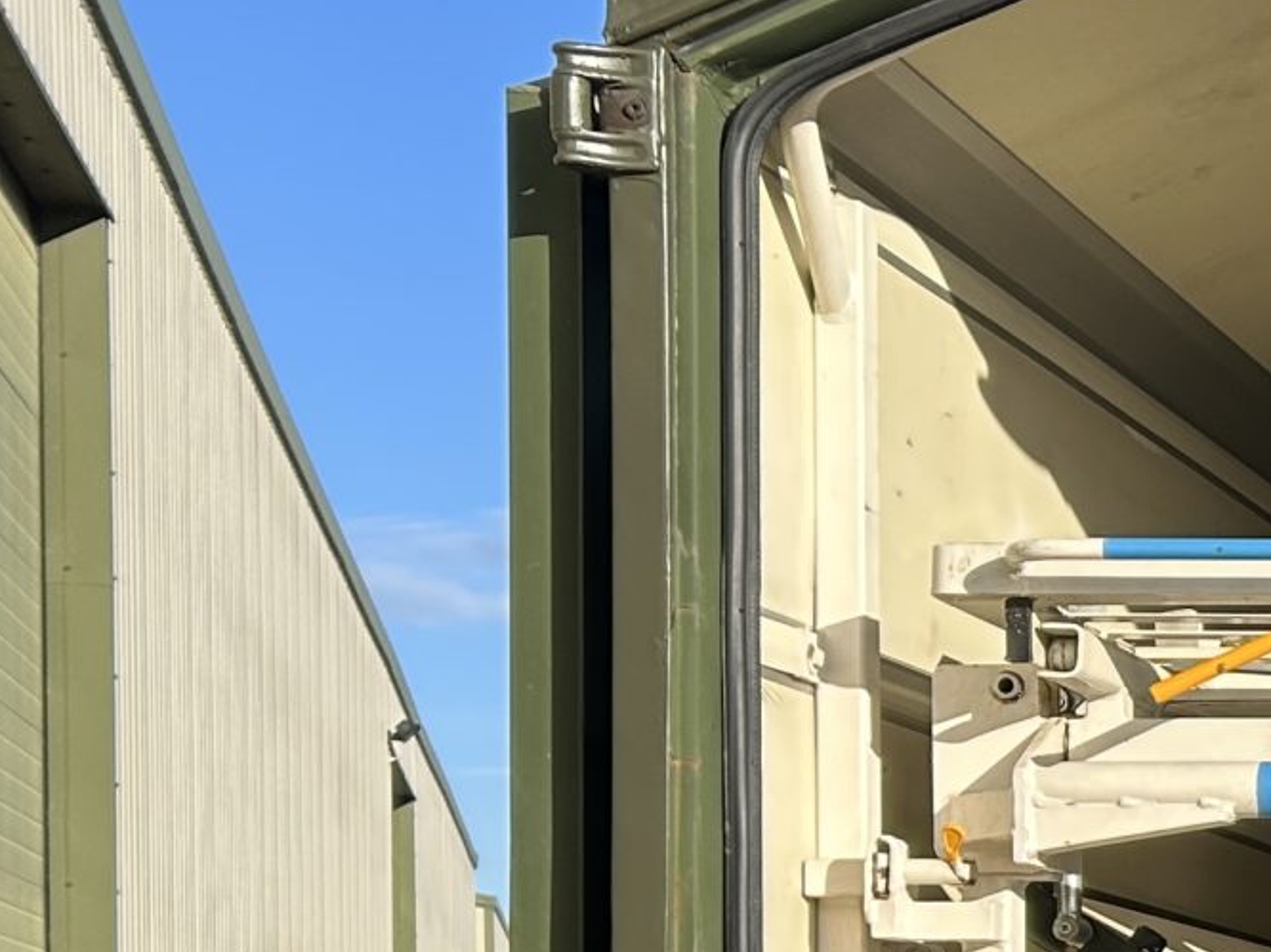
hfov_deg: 16.5
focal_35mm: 100
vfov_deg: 14.4
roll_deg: +0.4
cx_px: 2281
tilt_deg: +1.7
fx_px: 3670
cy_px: 1084
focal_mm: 5.7
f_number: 1.5
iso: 50
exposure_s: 1/2123
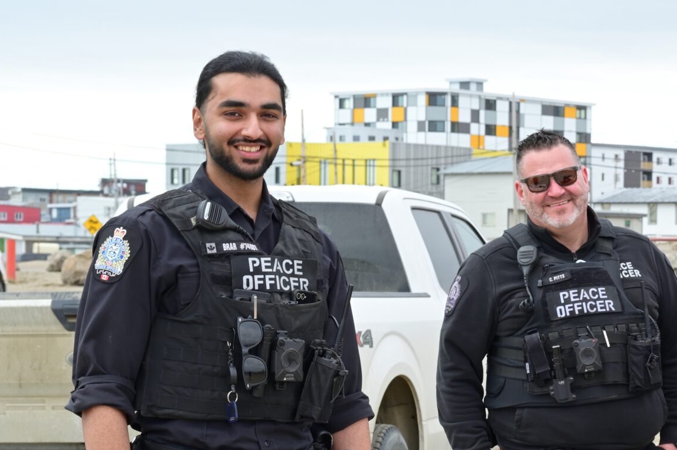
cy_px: 424
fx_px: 2123
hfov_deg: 17.7
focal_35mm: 113
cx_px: 655
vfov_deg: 12.0
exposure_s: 1/80
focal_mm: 54
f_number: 10
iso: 100
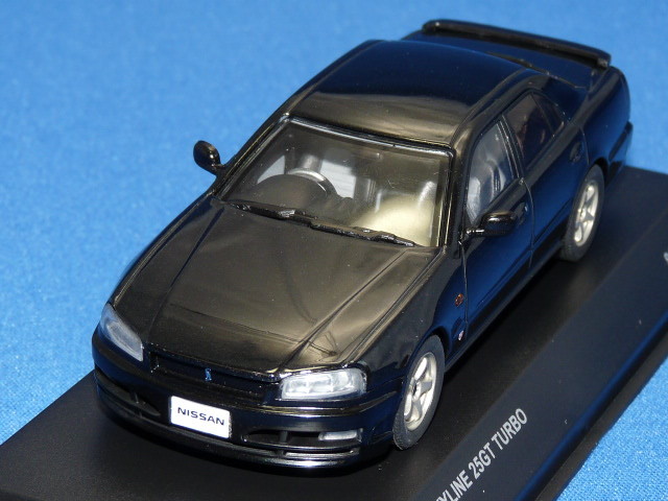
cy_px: 250
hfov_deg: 15.4
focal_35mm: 128
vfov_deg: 11.6
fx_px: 2470
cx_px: 334
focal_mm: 12.8
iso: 100
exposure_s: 1/40
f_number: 4
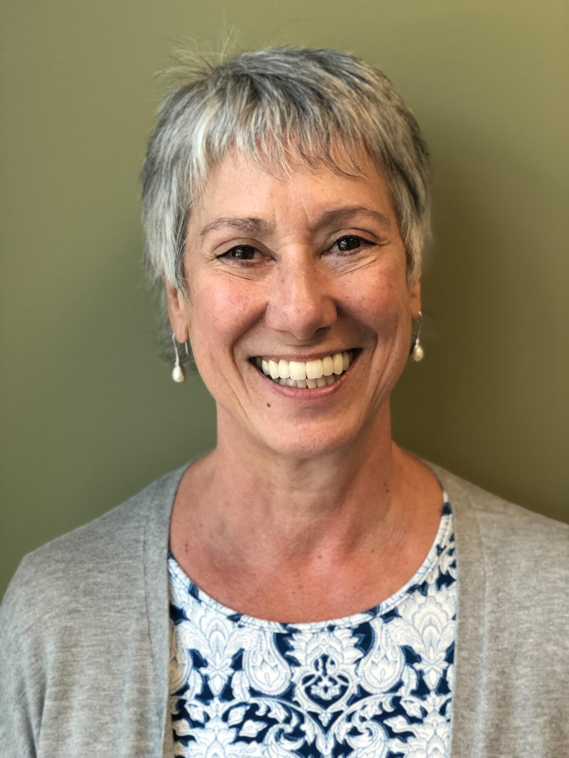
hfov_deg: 25.7
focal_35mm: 57
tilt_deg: -9.6
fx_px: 1249
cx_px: 284
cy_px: 379
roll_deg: +2.7
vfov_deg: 33.8
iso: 50
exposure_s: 1/30
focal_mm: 6.6
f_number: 2.8
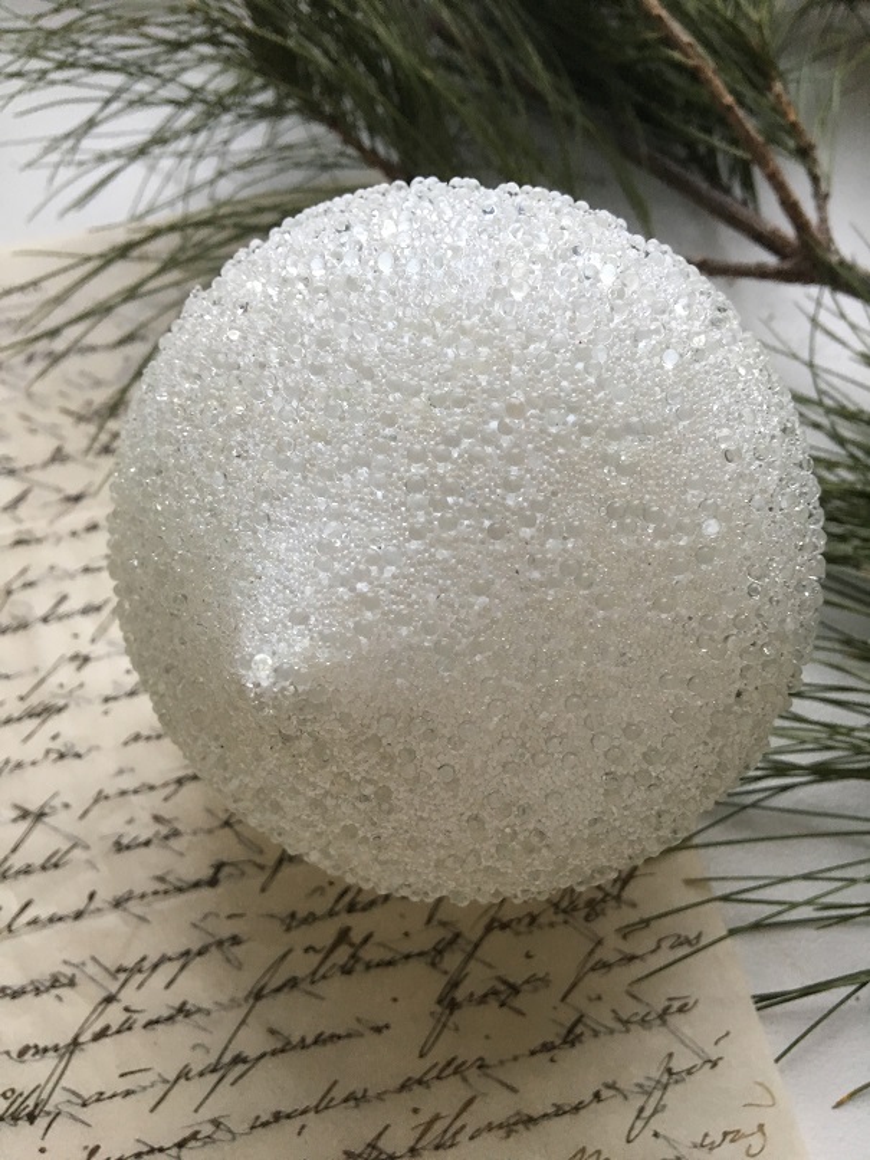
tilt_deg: -59.7
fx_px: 972
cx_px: 435
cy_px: 580
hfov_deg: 48.2
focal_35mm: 29
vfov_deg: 61.7
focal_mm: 4.15
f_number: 2.2
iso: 125
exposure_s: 1/33
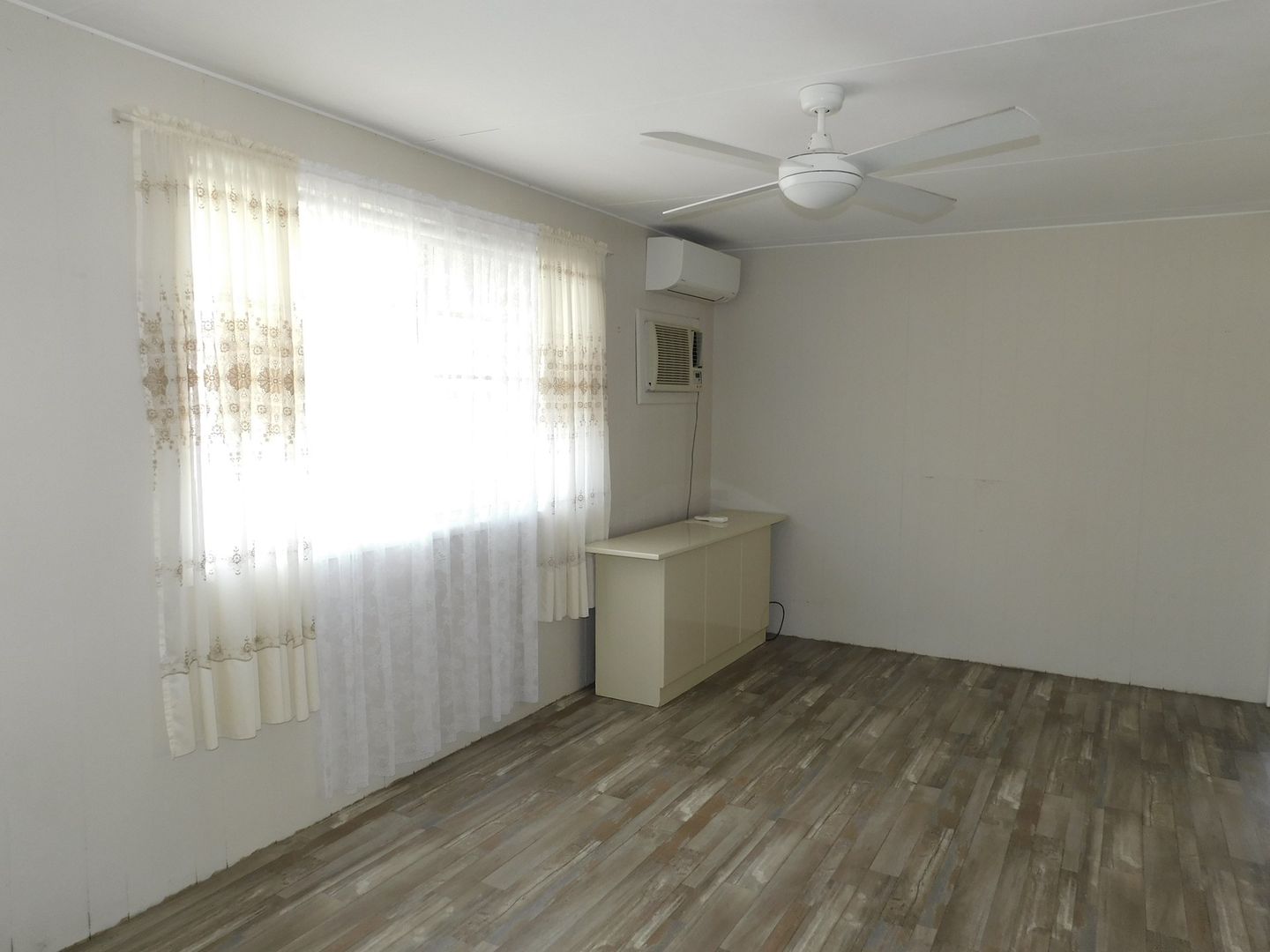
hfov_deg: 73.9
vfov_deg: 58.9
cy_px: 476
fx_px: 844
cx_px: 635
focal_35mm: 23
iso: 125
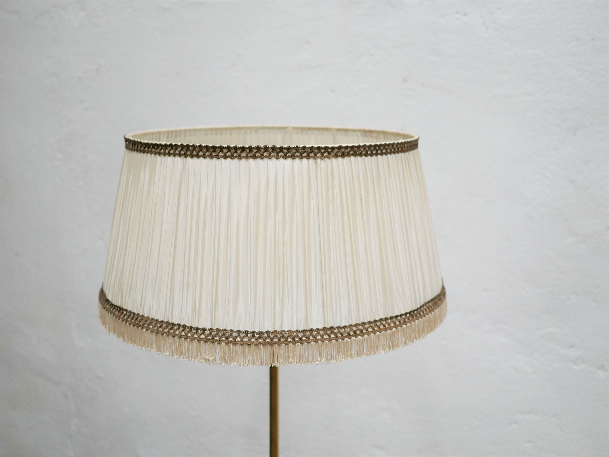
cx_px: 304
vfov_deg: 36.0
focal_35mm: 40
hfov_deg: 46.8
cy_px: 228
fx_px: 704
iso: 640
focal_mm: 20
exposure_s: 1/60
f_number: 1.7
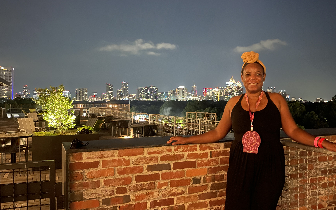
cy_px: 106
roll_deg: +0.5
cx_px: 183
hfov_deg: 61.1
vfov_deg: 40.6
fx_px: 284
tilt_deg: -1.6
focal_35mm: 31
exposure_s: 1/9
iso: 2000
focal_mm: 5.1
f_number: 1.6
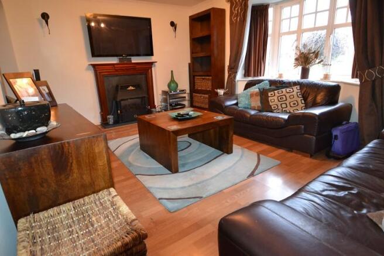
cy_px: 128
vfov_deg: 67.4
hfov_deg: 90.0
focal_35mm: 18
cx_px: 192
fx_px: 192
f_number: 3.8
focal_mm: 12
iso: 3200
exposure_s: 1/13
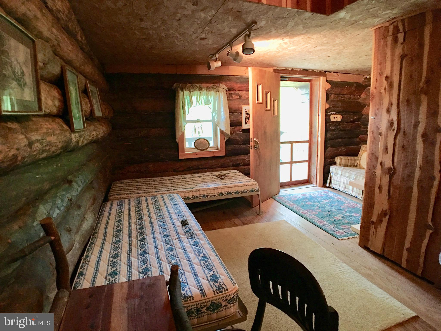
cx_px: 220
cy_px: 166
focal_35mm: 29
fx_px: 369
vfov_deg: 48.2
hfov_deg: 61.7
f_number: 2.2
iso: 100
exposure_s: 1/8
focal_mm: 4.15
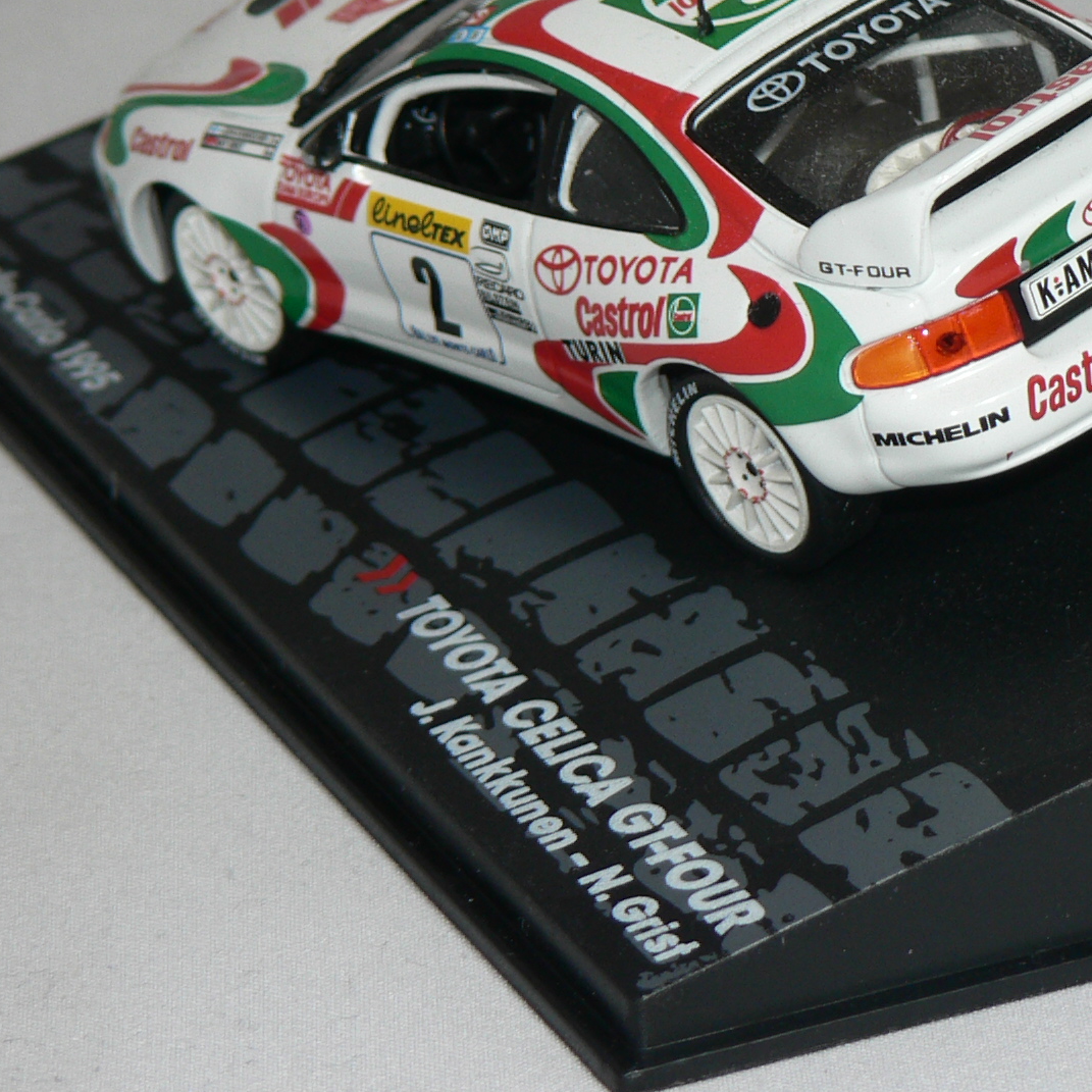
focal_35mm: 205
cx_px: 809
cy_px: 246
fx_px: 7317
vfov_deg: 8.5
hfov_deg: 8.5
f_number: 3.2
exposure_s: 1/60
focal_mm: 16.2
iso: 80
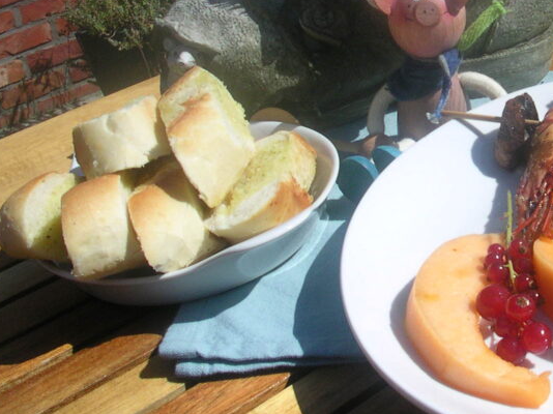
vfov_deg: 20.6
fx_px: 1134
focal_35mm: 71
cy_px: 118
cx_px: 516
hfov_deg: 26.3
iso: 100
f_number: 4.5
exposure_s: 1/820
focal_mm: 5.6
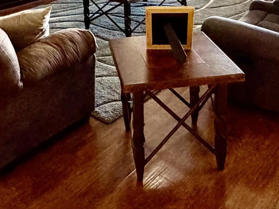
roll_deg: +2.6
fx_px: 411
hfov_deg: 37.4
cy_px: -46
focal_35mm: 51
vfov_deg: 25.5
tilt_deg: -9.4
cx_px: 114
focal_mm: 2.22
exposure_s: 1/60
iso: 500
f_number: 2.2
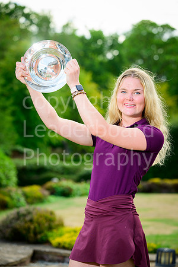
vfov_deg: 19.5
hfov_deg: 13.0
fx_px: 779
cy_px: 134
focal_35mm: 105
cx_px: 89
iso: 160
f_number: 4
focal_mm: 105
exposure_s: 1/200
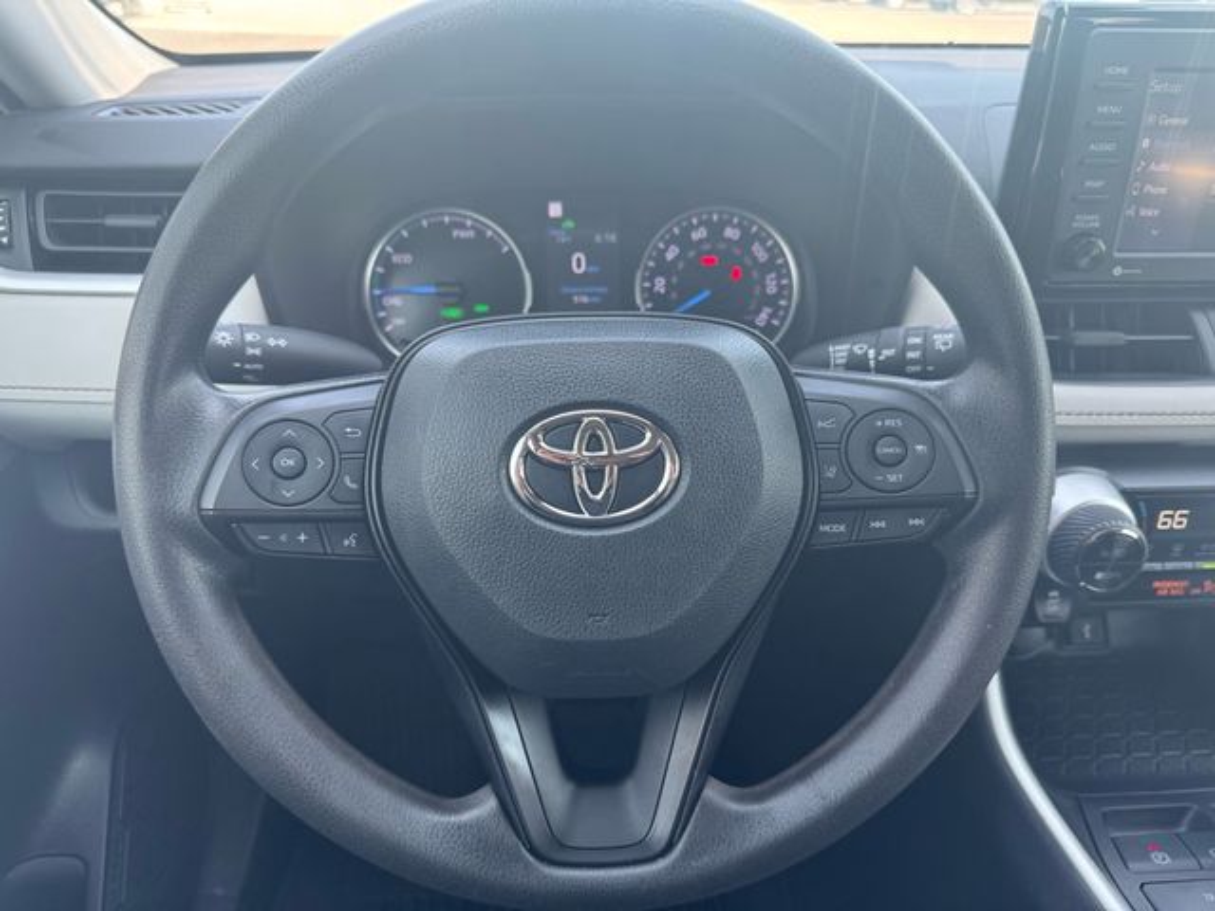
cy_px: 456
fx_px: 842
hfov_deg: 71.6
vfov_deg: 56.8
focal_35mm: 24
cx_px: 608
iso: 125
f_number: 1.78
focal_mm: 6.76
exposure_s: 1/121
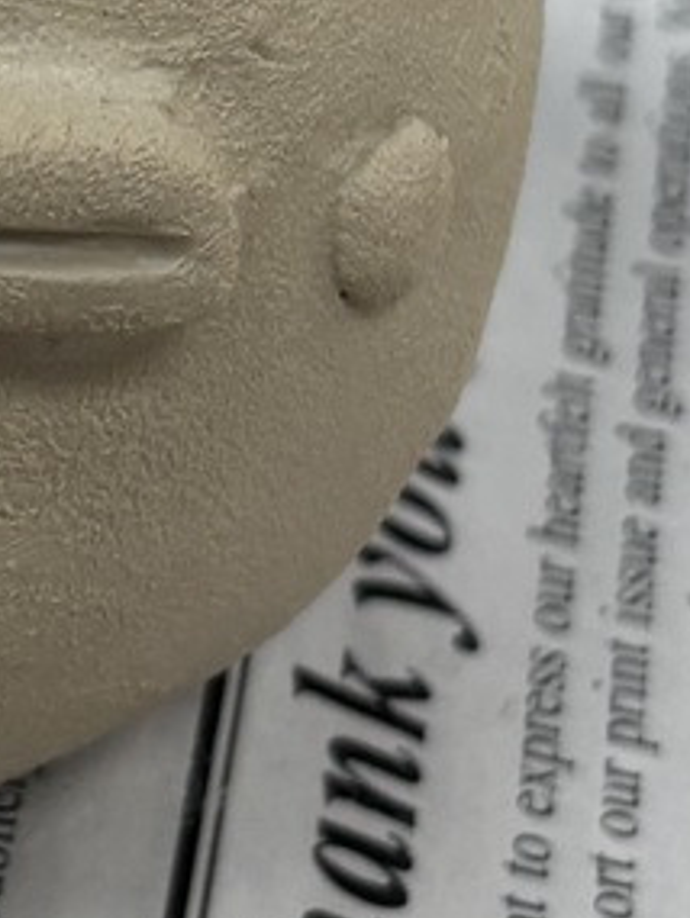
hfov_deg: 10.0
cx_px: -148
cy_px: 116
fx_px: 3877
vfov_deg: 13.4
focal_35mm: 146
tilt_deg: -41.9
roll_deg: -8.6
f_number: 1.6
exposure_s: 1/120
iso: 80
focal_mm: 5.96
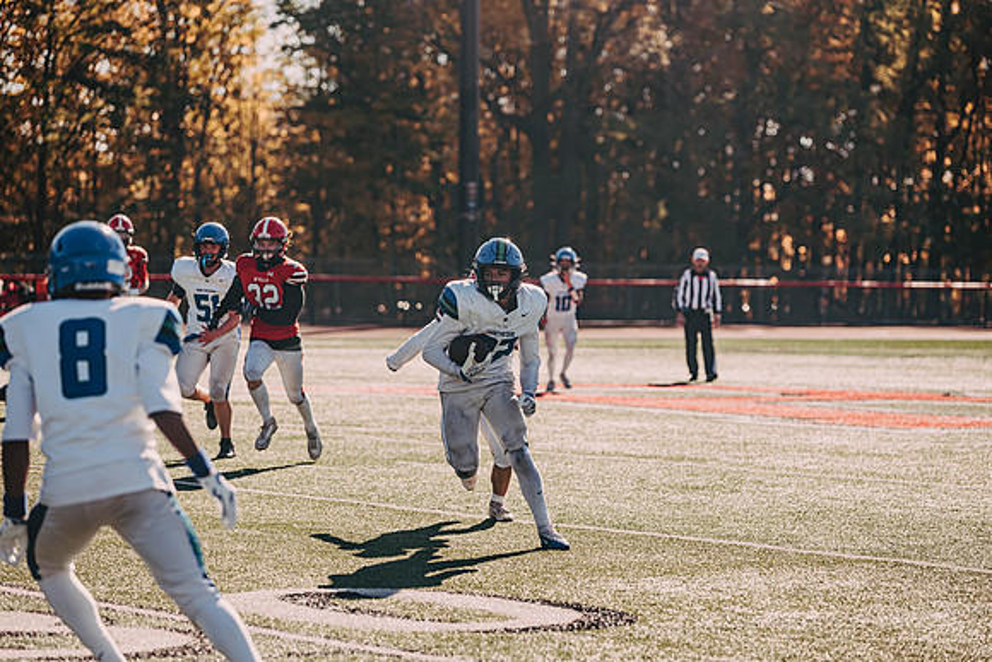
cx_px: 503
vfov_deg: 10.3
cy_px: 331
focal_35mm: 133
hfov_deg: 15.4
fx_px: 3679
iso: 250
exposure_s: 1/2500
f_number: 3.2
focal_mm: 130
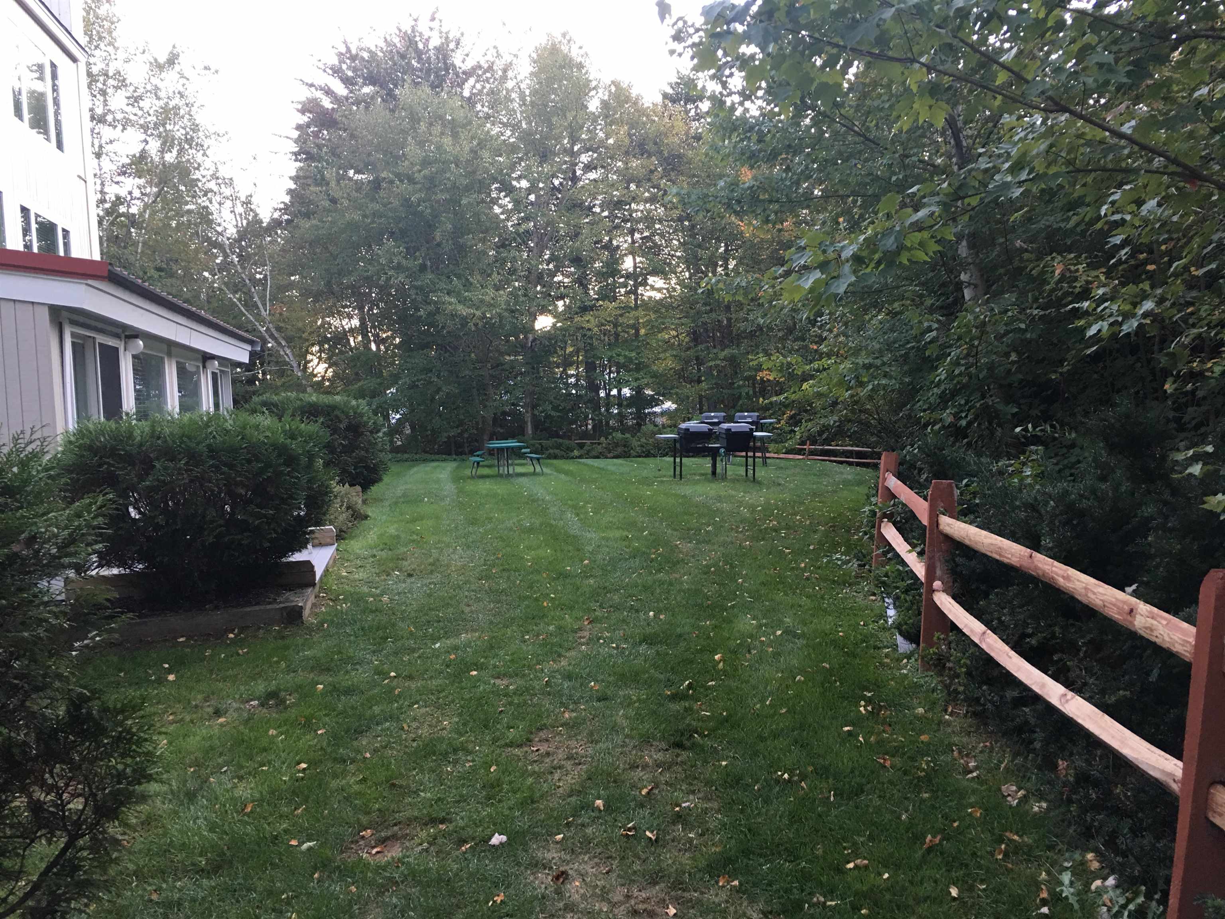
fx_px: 1026
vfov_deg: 48.2
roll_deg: +3.3
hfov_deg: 61.7
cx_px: 612
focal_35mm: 29
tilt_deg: -3.0
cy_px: 460
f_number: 2.2
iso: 40
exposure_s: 1/15
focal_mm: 4.15
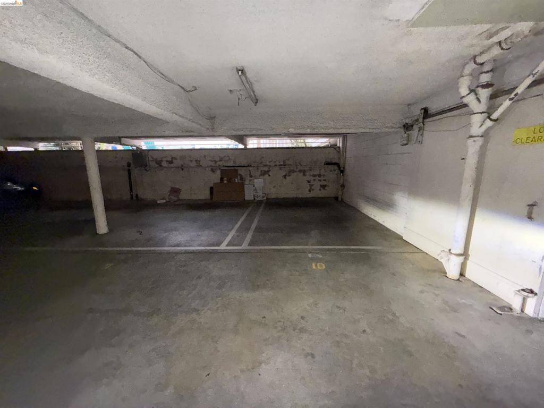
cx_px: 272
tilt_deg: -10.0
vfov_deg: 85.7
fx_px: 220
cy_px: 204
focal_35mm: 14
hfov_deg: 102.1
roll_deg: +0.1
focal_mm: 2.22
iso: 1250
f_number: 2.2
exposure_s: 1/48
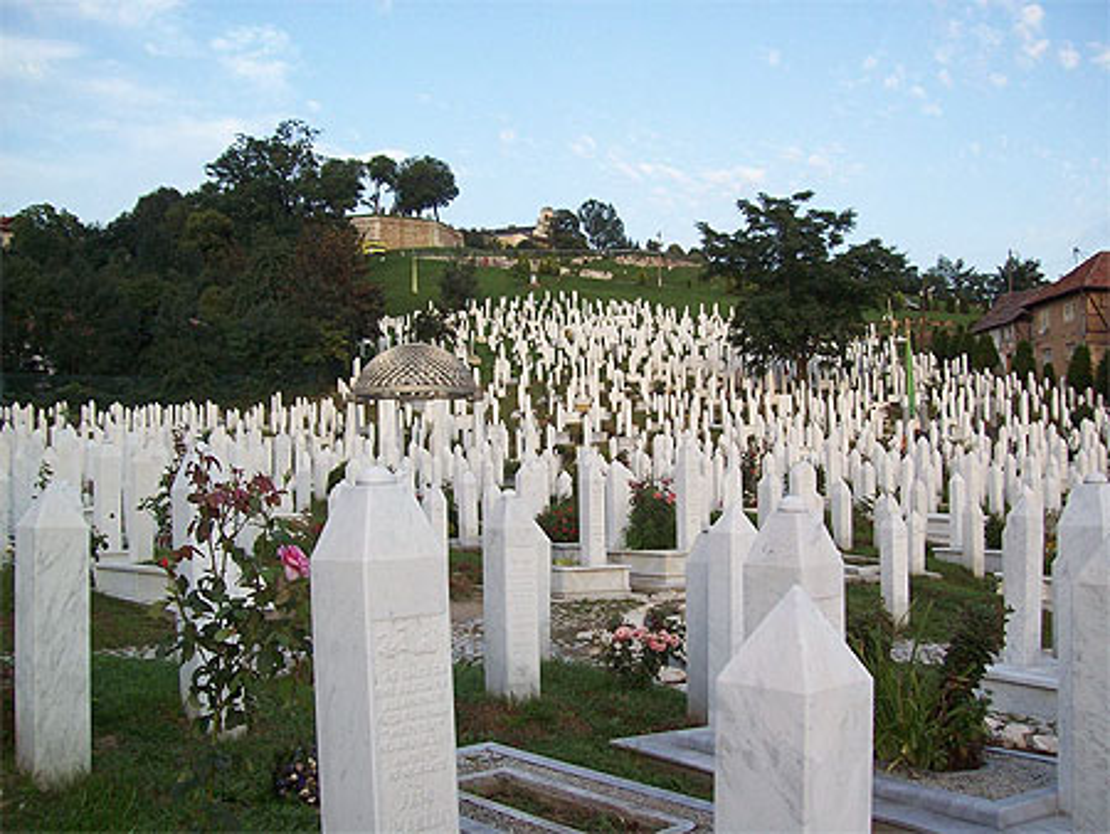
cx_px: 555
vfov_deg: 39.7
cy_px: 417
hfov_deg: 51.3
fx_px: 1155
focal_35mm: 36
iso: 80
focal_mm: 6
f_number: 2.7
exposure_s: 1/186
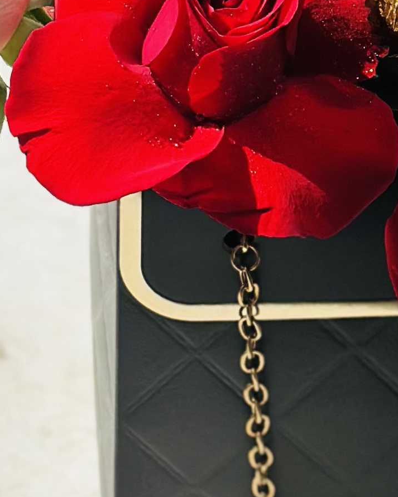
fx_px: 3121
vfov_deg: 8.9
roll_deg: -0.3
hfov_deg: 7.2
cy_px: -177
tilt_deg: -35.4
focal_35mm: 212
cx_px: 477
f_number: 1.78
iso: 100
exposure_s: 1/4016
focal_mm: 6.86
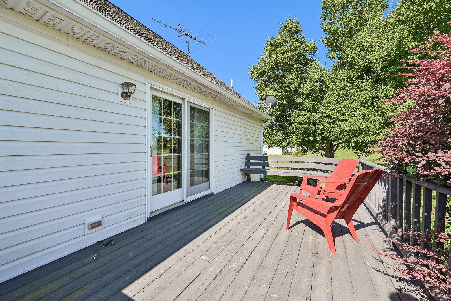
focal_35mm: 14
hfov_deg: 104.3
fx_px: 175
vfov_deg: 81.2
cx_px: 226
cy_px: 150
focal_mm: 14
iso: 100
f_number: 8
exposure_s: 1/125
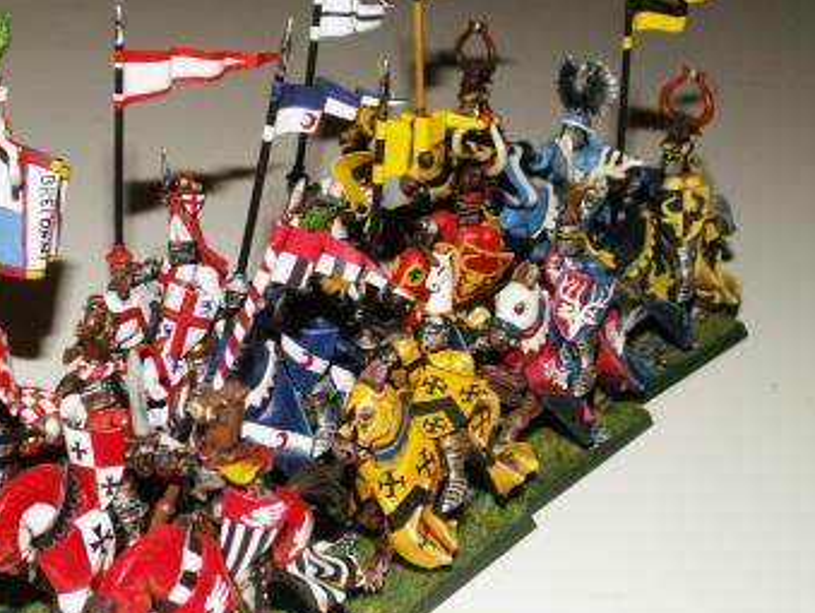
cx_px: 281
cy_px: 358
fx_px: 1556
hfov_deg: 29.2
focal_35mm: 66
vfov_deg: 22.3
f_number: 3.5
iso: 160
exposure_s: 1/40
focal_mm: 8.38
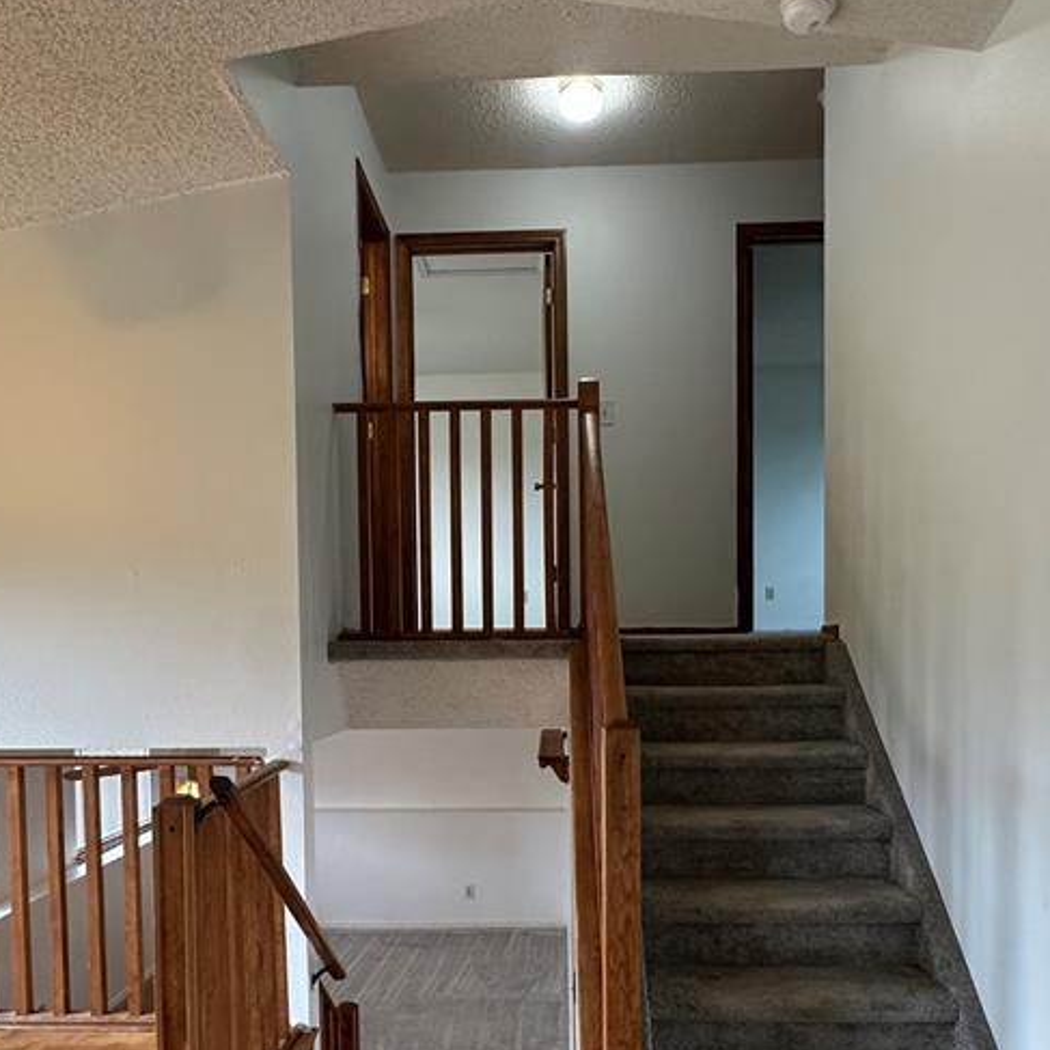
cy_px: 661
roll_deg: +0.3
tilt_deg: -1.2
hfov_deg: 60.9
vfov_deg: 60.1
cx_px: 522
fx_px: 892
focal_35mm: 26
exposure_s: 1/120
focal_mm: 2.22
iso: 250
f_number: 2.2
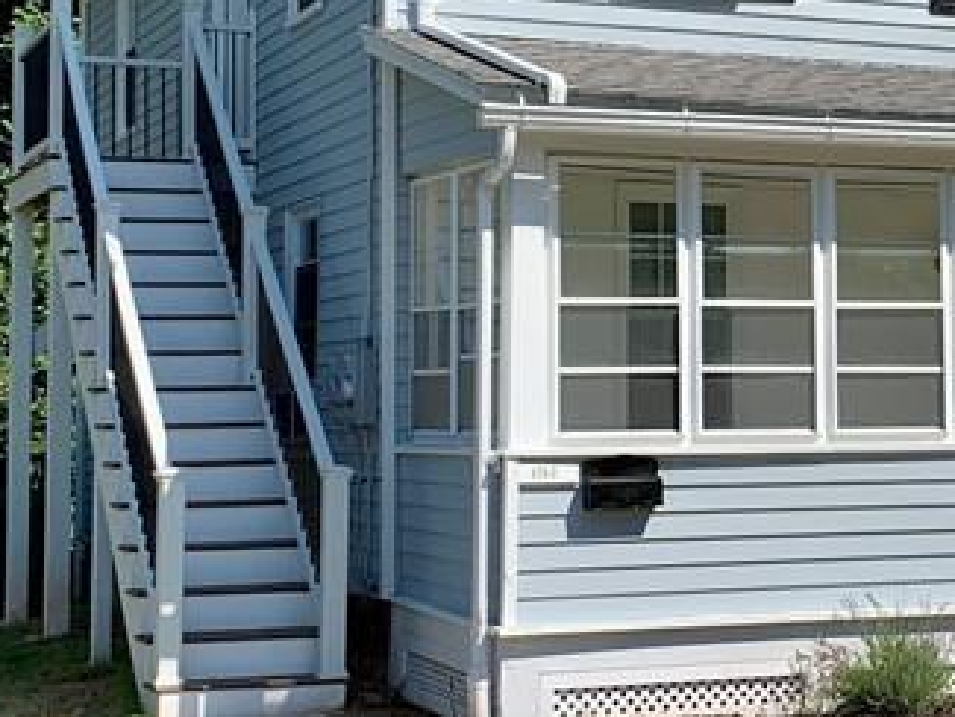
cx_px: 767
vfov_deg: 18.0
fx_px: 2263
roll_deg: +1.2
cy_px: 273
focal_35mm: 82
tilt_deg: +4.9
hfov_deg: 23.5
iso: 25
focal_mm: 4.25
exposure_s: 1/1880
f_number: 1.8
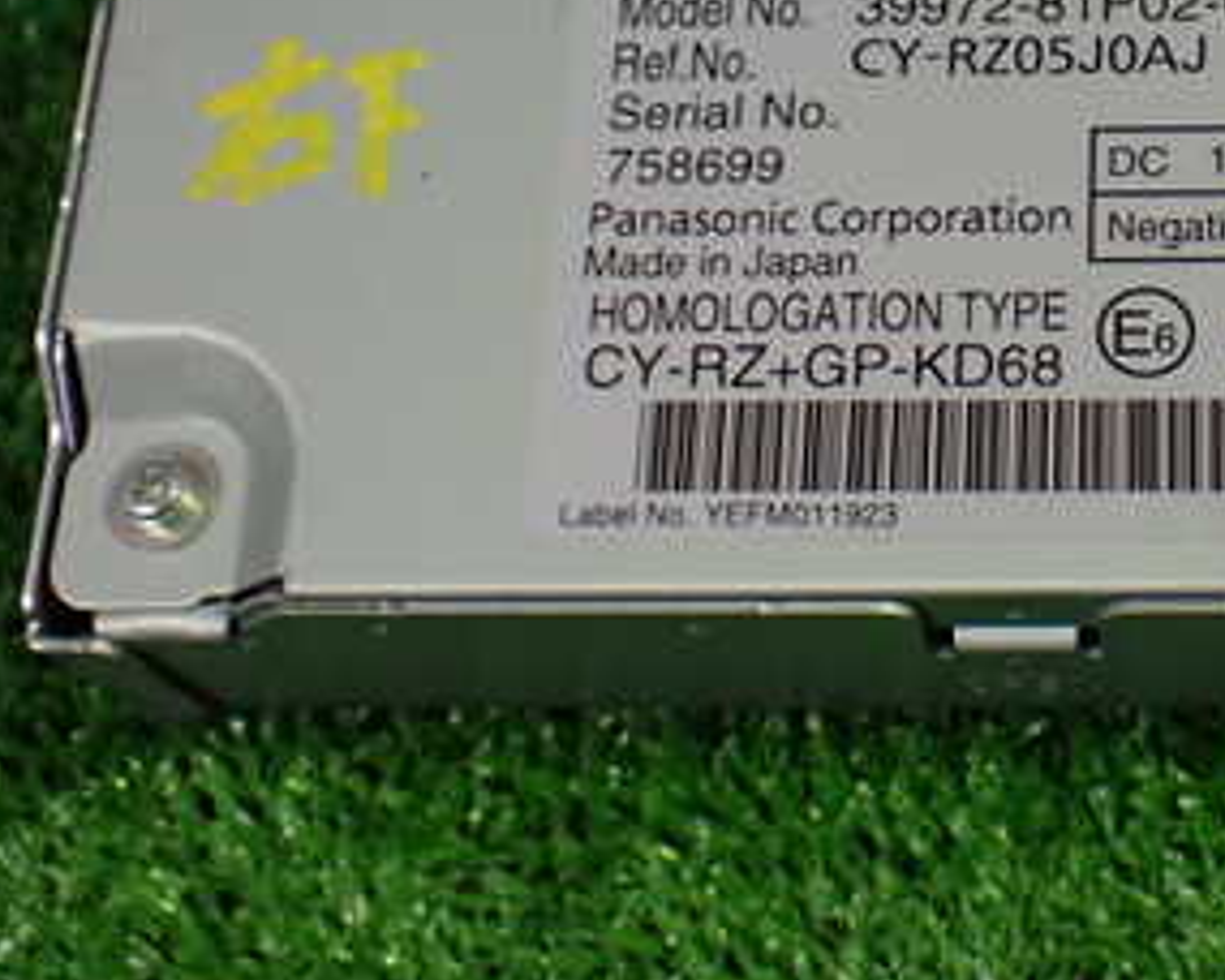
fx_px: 2683
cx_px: 1057
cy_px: 107
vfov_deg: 20.3
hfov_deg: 25.1
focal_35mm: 74
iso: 800
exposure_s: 1/125
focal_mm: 6.37
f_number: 2.5
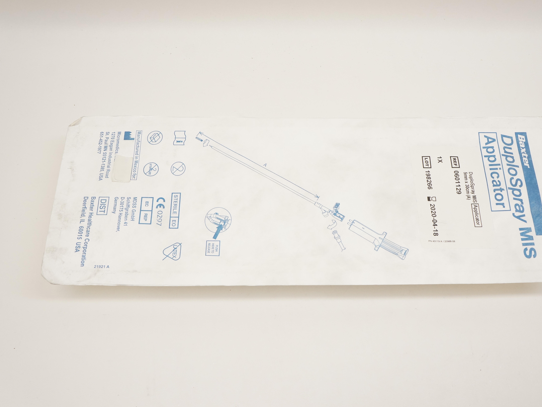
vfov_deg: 42.9
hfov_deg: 55.2
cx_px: 300
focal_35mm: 33
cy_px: 205
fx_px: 517
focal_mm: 20
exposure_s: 1/125
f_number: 7.1
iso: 800
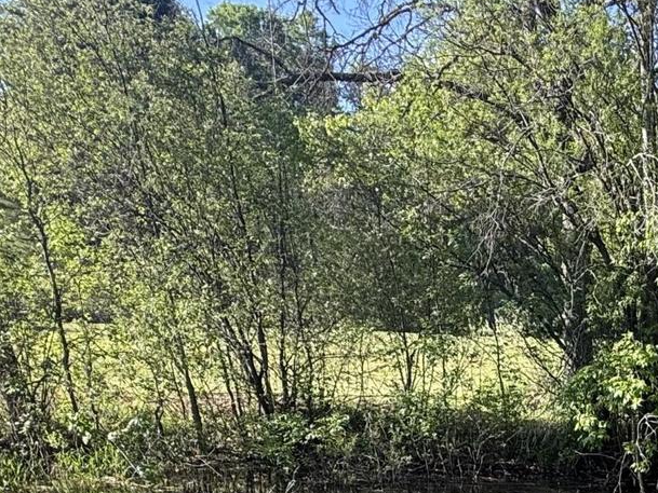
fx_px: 932
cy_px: 681
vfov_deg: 24.8
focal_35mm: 49
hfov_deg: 34.3
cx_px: 701
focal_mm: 2.22
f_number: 2.2
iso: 32
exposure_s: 1/121
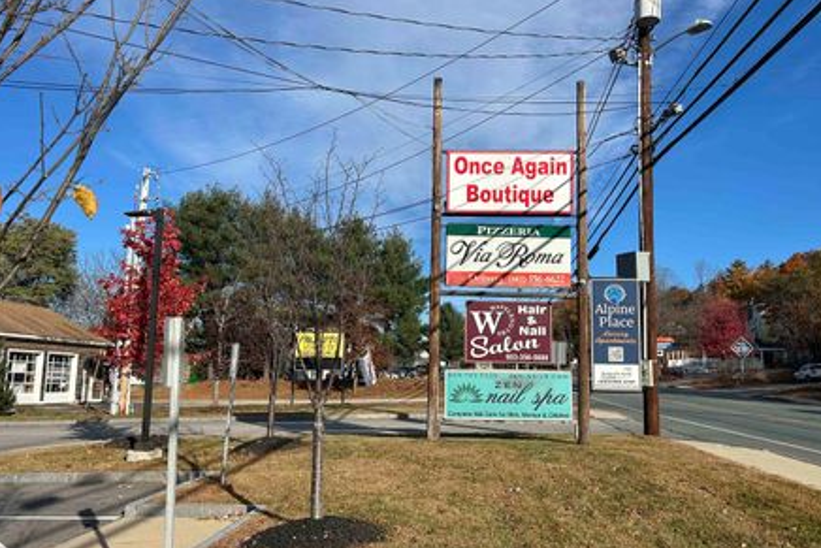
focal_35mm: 31
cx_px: 435
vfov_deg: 42.4
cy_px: 274
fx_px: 707
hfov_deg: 60.2
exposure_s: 1/4444
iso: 50
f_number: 1.5
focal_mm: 5.7
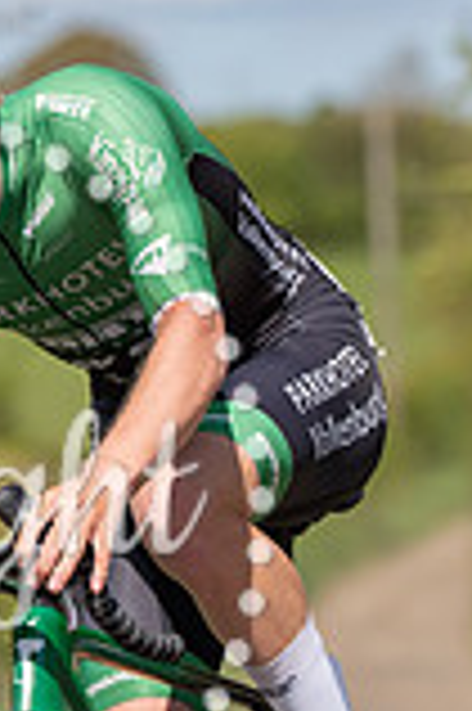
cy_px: 130
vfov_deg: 5.0
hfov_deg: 3.3
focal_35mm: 413
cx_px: -63
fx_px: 8140
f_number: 4
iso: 100
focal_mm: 145
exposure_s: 1/1000
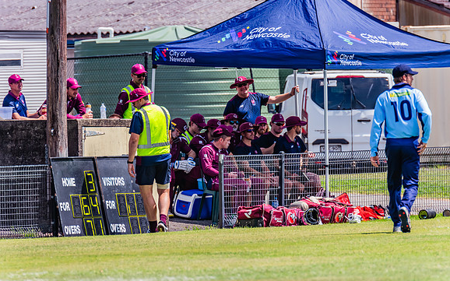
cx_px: 225
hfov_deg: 3.3
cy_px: 139
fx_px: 7700
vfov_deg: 2.1
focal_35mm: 628
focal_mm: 600
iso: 800
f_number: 9
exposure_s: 1/1250
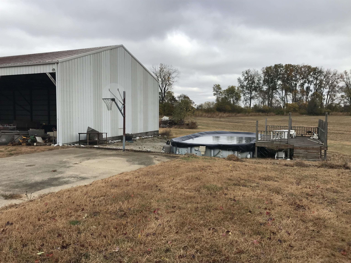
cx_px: 176
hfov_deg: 63.4
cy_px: 132
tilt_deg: -2.1
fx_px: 284
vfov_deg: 49.7
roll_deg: -1.5
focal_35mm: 28
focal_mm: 3.99
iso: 20
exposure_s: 1/1451
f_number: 1.8
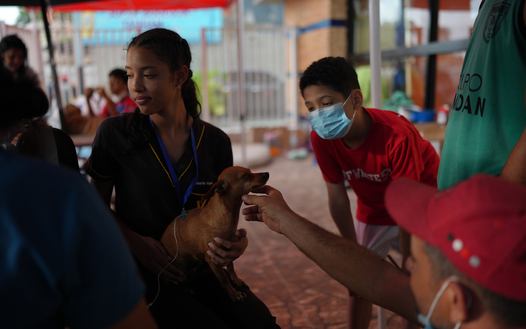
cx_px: 263
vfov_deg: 35.3
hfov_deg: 54.0
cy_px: 170
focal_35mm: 36
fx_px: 516
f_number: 1.4
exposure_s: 1/1600
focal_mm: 35
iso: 400
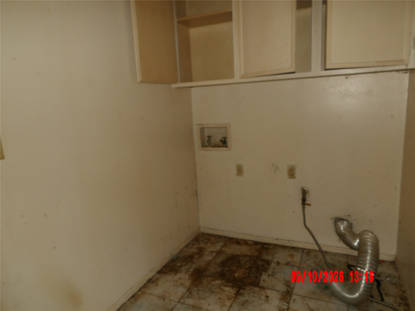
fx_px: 276
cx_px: 208
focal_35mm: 23
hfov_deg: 73.9
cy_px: 156
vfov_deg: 58.9
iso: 200
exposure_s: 1/30
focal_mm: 4.2
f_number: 4.1
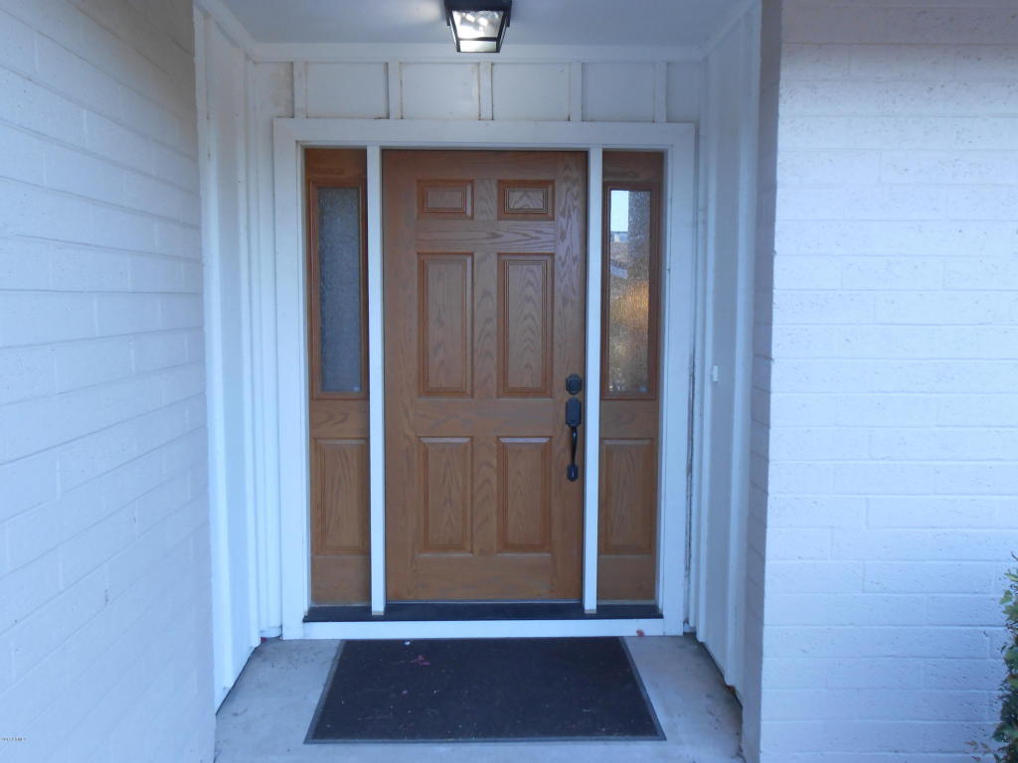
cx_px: 509
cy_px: 382
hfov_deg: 60.0
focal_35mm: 30
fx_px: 882
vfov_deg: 46.8
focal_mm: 5.3
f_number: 3.8
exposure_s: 1/30
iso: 160
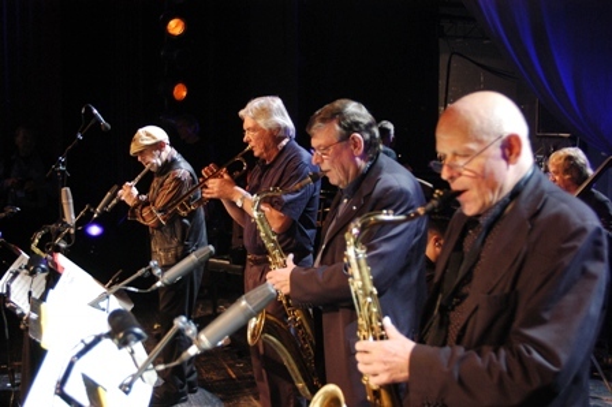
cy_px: 204
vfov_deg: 29.8
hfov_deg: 43.6
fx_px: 764
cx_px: 306
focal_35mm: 45
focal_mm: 30
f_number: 2.8
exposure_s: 1/60
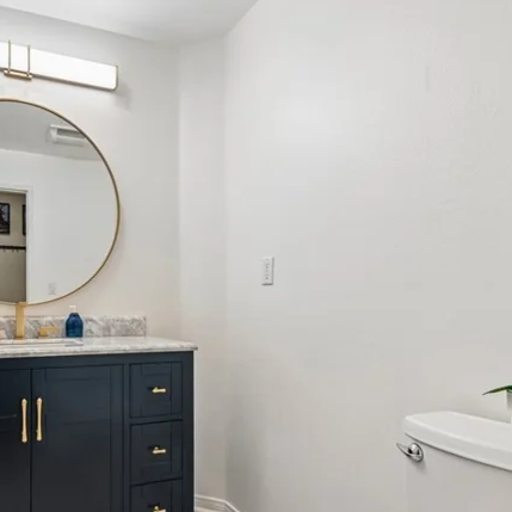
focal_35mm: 25
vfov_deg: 62.5
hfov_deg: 60.2
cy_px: 301
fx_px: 418
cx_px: 141
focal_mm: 15
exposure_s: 1/8
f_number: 8
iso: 250
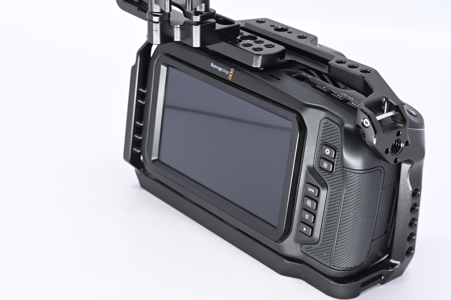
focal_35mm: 75
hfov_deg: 27.0
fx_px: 940
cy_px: 150
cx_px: 226
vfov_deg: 18.2
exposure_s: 1/100
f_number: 9
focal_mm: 50
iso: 500
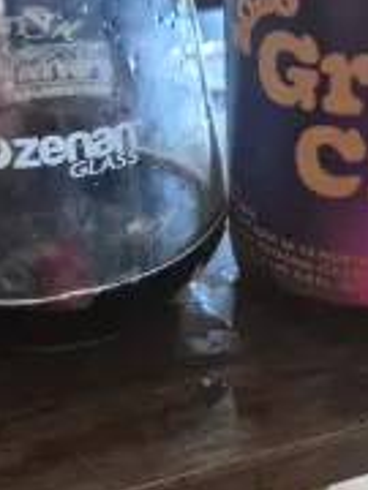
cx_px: 224
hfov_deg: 28.5
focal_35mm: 51
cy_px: 103
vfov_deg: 36.3
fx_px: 723
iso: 1600
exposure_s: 1/40
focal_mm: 5.4
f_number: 1.8
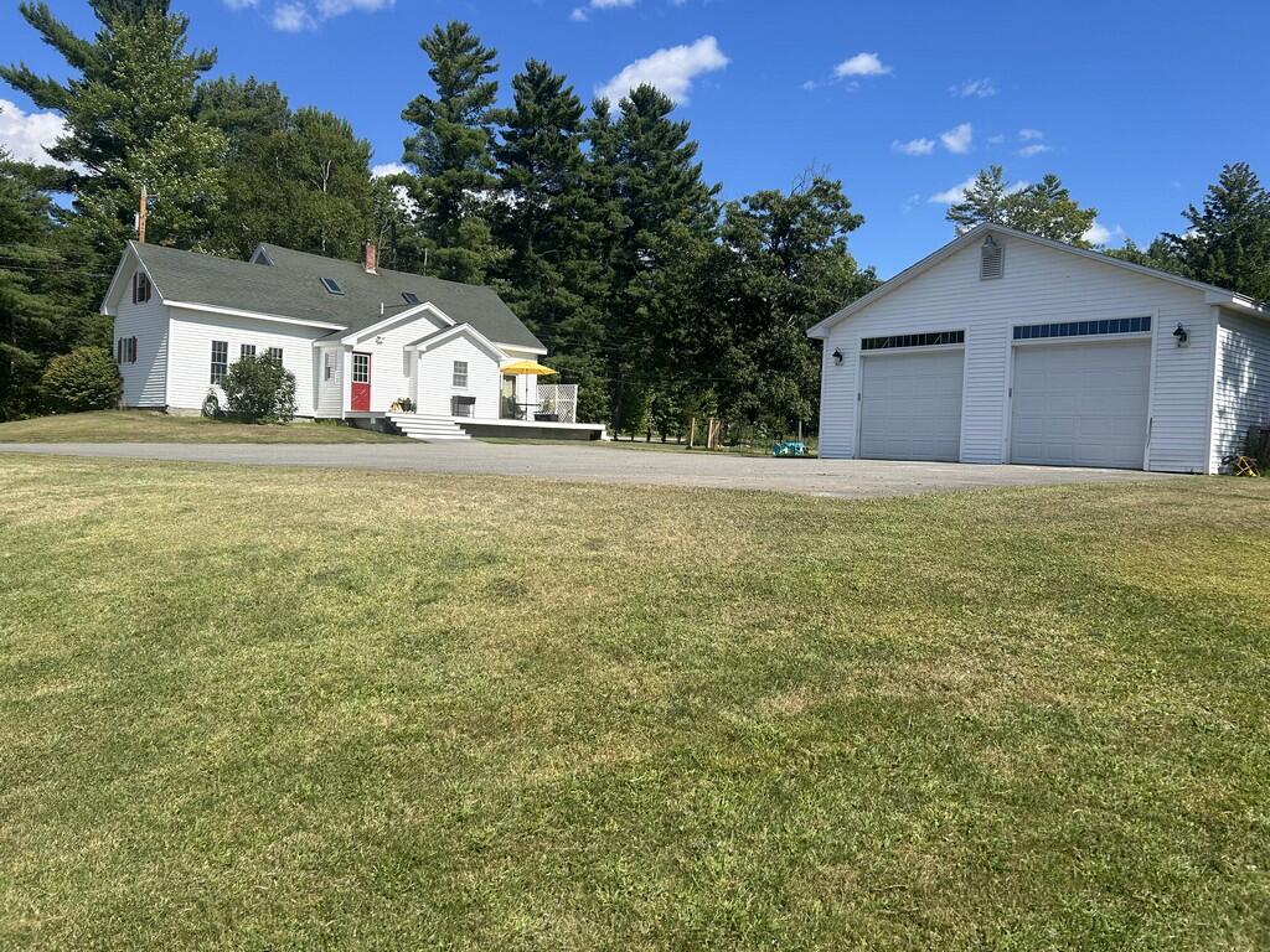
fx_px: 954
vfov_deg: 53.1
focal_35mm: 26
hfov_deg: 67.3
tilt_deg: -0.8
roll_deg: -2.3
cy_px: 476
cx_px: 635
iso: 50
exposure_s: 1/3571
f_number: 1.5
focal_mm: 5.7
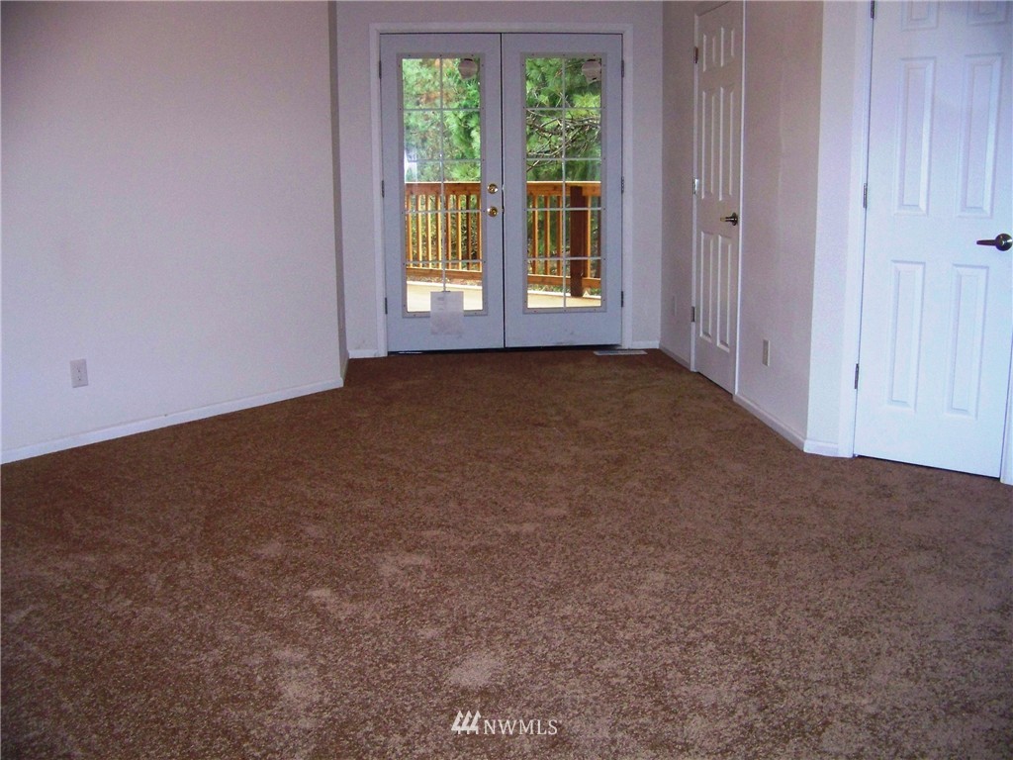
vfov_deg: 39.7
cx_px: 506
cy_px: 380
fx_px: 1054
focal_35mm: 36
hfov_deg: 51.4
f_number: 2.8
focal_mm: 5.85
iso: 200
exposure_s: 1/30
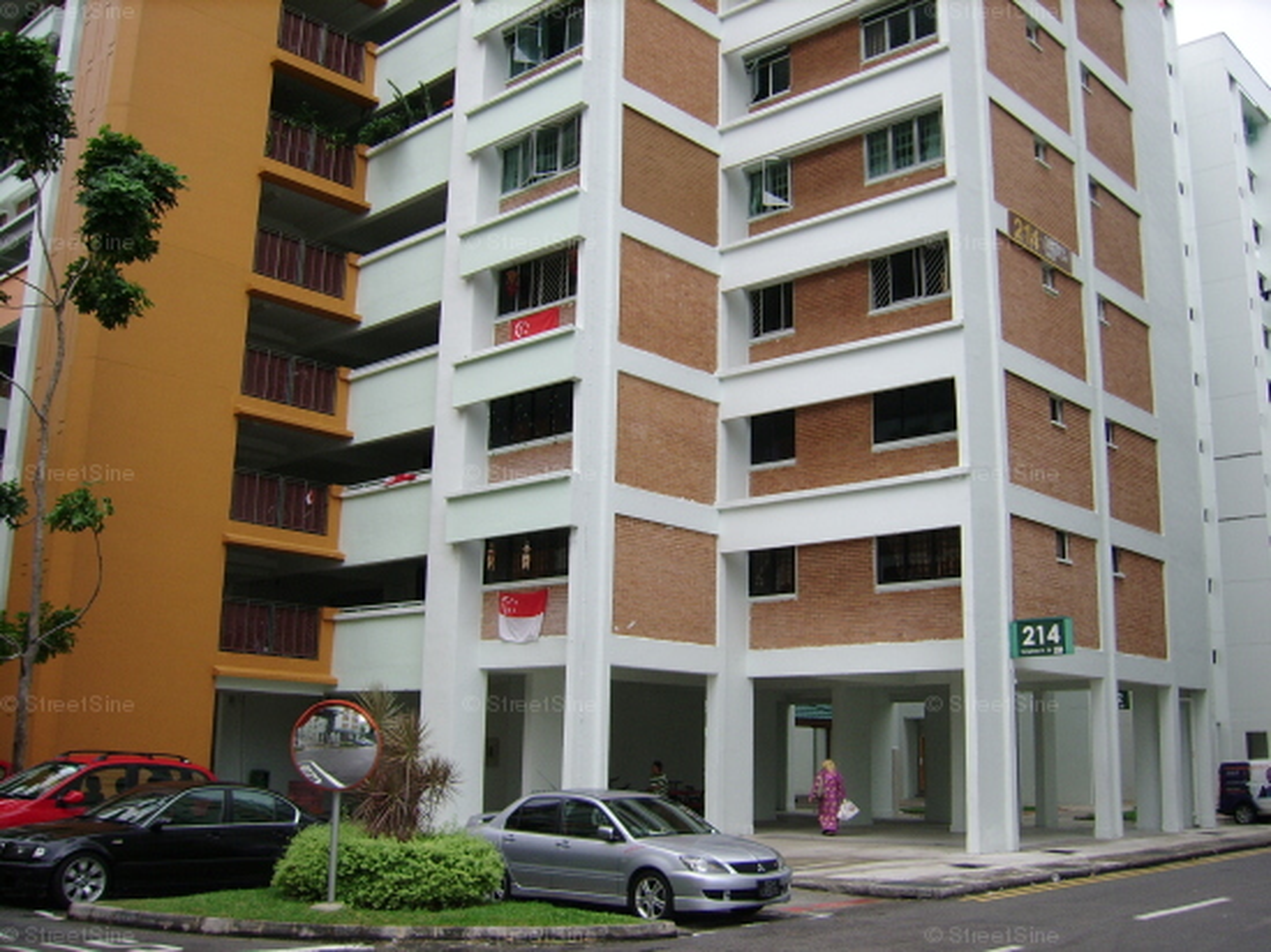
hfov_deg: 52.6
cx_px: 636
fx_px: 1285
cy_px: 476
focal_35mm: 35
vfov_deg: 40.7
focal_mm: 5.95
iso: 50
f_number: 2.8
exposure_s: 1/648
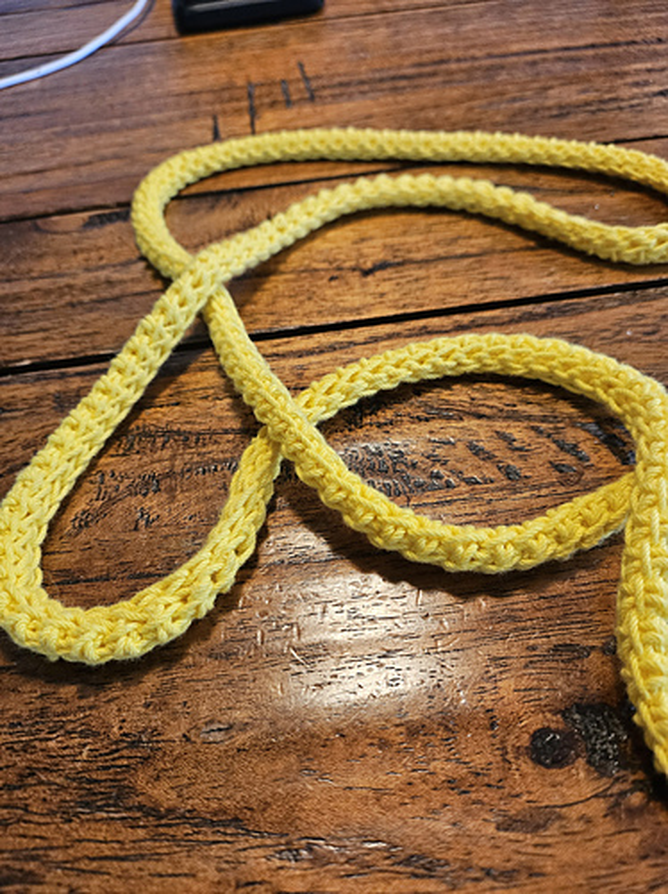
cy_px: 447
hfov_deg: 56.7
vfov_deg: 71.6
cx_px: 334
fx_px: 619
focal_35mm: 24
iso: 400
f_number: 1.8
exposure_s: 1/100
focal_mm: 5
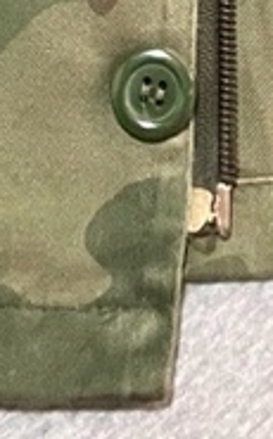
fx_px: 2306
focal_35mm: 193
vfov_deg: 8.7
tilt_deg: -70.1
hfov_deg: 6.8
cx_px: 216
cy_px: -947
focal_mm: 3.99
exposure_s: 1/58
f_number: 1.8
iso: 320
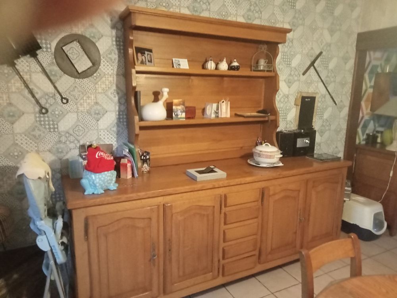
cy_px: 149
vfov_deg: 49.7
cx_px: 198
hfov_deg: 63.4
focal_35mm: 28
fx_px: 321
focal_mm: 3.46
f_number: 2.2
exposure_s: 1/20
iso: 4749
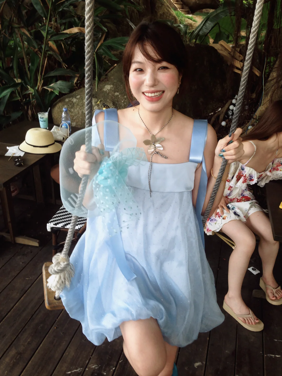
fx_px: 358
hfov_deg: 42.9
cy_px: 188
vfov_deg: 55.4
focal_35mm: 33
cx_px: 141
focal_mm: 4.12
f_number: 2.4
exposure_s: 1/60
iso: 50
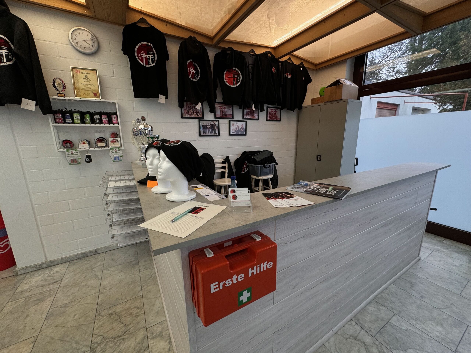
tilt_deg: -12.0
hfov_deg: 102.1
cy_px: 176
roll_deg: +0.6
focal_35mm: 14
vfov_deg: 85.7
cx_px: 236
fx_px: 190
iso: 125
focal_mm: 2.22
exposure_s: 1/100
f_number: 2.2
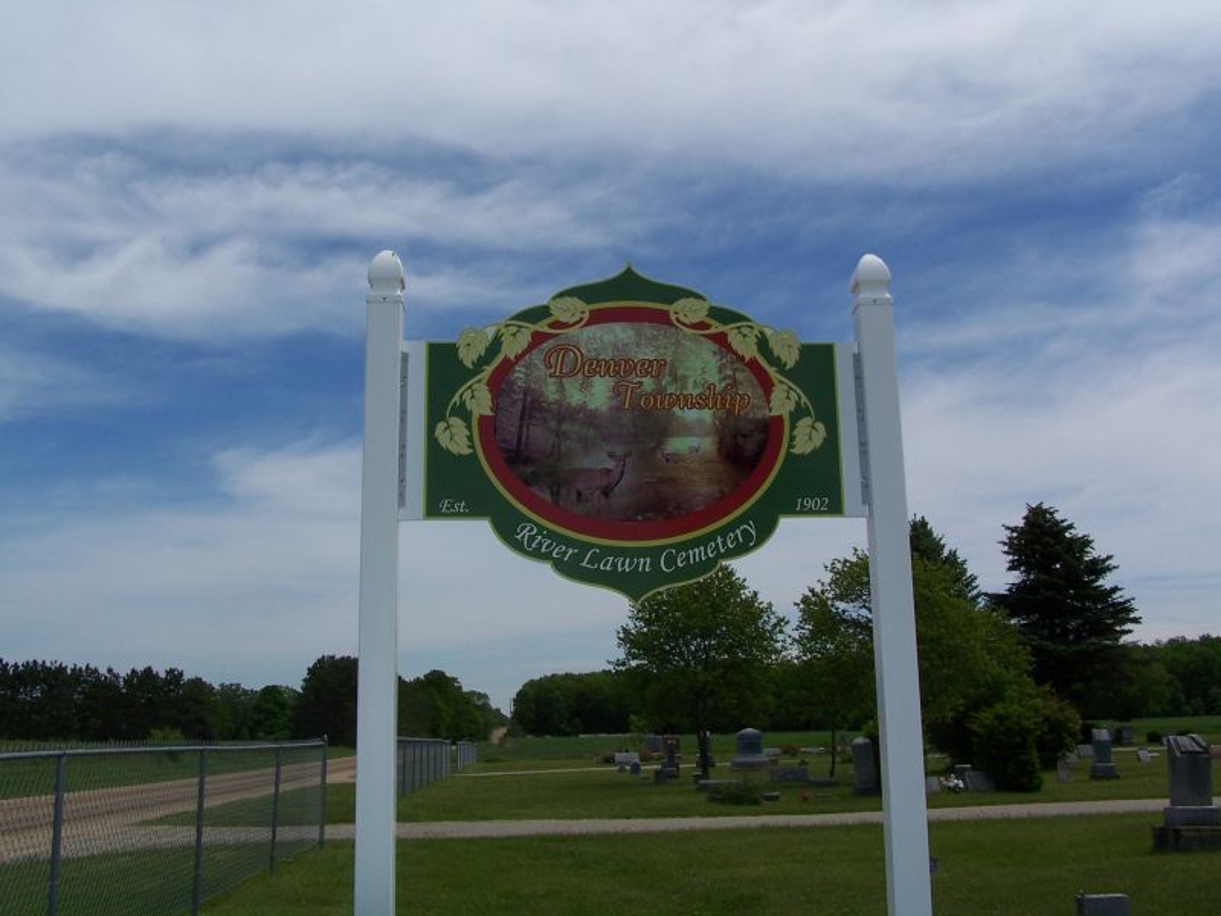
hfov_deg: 52.6
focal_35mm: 35
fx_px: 1235
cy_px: 458
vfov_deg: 40.7
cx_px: 610
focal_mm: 6
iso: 80
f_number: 5.6
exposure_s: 1/1000
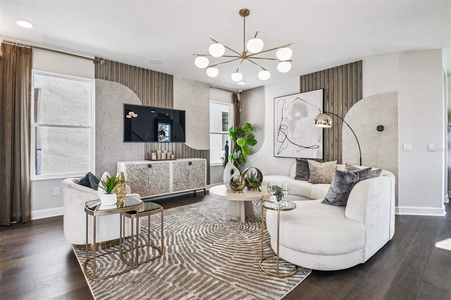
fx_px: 200
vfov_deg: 73.7
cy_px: 150
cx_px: 226
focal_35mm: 16
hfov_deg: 96.7
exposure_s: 1/40
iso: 100
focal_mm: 11
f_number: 7.1
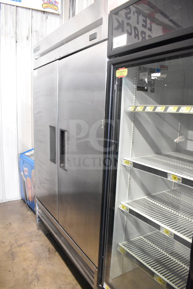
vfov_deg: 67.4
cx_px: 96
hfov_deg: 47.9
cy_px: 144
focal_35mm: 27
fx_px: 217
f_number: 4.5
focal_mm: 18
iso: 6400
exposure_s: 1/80
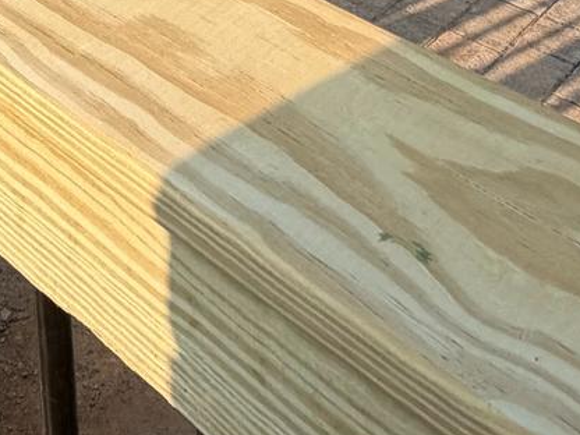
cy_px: -488
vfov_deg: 15.7
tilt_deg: -11.9
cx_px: -7
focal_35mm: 69
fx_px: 1156
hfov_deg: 26.6
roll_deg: +4.5
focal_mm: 2.22
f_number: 2.2
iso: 40
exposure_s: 1/751
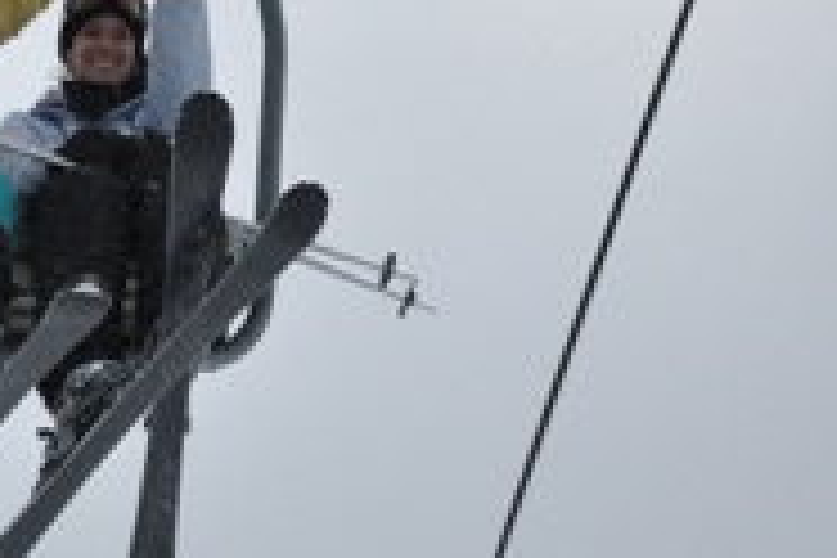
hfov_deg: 8.0
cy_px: 101
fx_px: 5928
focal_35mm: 255
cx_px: 18
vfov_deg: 5.4
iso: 200
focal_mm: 66
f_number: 7.1
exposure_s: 1/800
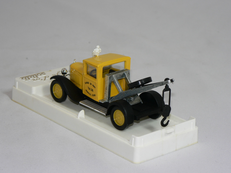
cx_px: 116
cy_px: 86
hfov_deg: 16.6
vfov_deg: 12.5
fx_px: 794
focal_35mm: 119
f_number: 3.2
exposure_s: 1/60
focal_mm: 19.9
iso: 80
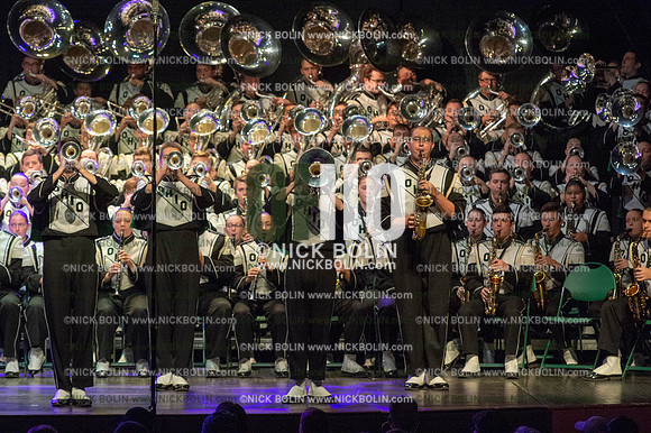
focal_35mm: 210
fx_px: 3795
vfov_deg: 6.5
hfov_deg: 9.8
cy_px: 216
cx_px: 326
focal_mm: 210
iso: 8000
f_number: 5.6
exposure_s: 1/400
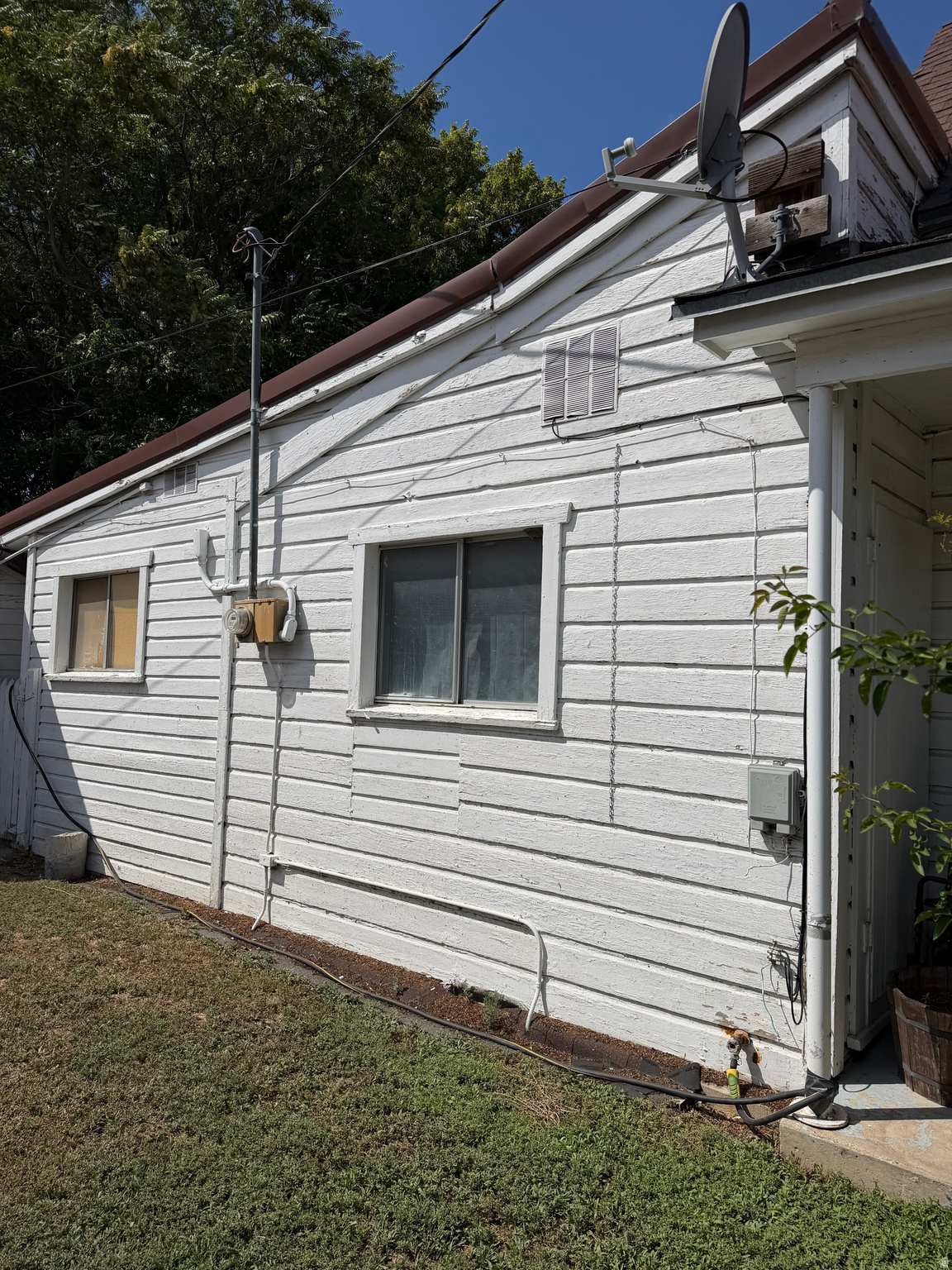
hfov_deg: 56.8
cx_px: 476
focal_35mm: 24
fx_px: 880
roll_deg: -1.7
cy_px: 635
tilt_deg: +2.7
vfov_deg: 71.6
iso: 80
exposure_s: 1/14286
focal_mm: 6.76
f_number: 1.78
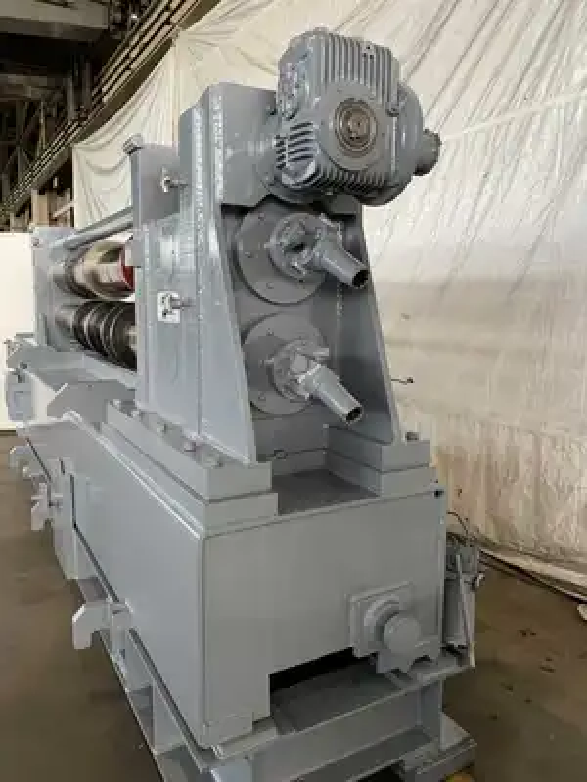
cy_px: 391
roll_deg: -1.2
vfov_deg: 67.3
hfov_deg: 53.1
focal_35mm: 26
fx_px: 588
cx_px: 294
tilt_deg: -6.8
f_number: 1.8
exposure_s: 1/60
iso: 100
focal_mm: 4.25
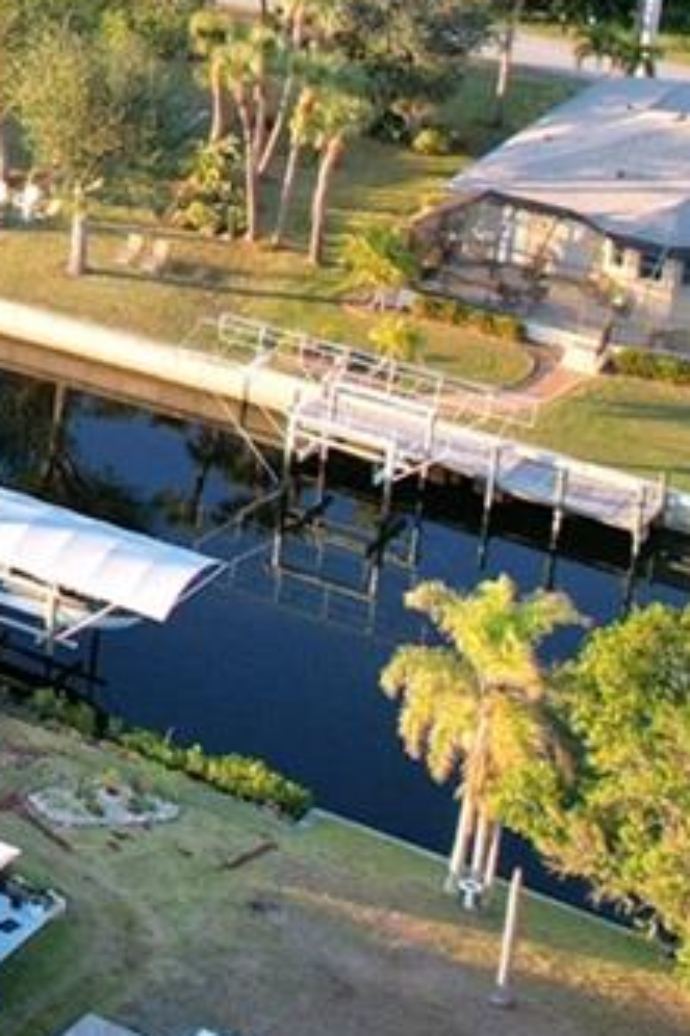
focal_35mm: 106
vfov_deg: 18.1
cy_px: -281
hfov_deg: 10.0
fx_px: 3050
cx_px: -1296
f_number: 2.8
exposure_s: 1/800
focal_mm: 8.38
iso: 110
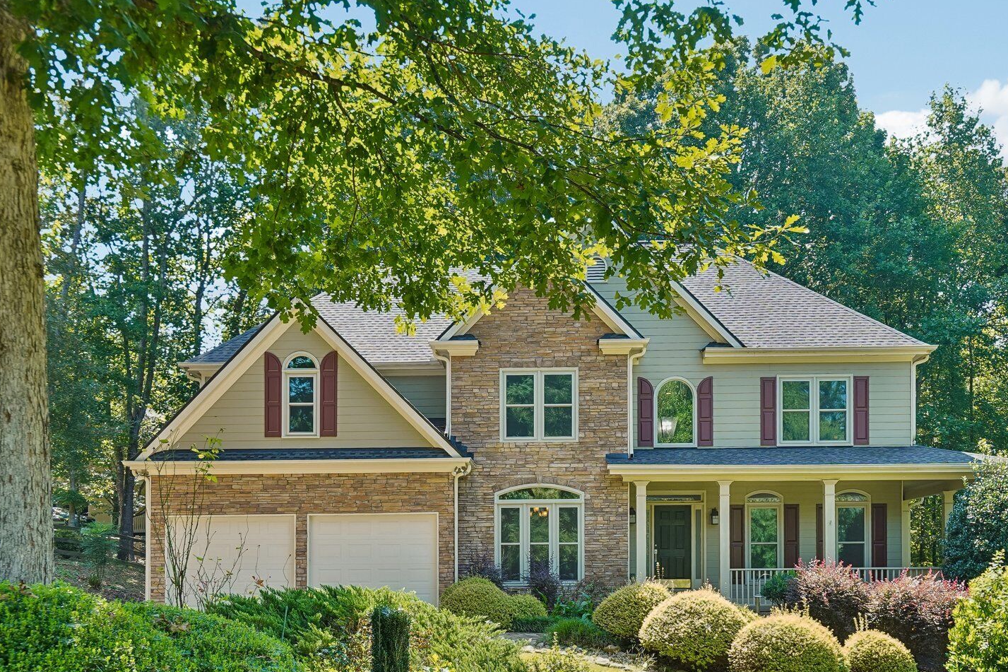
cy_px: 479
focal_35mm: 33
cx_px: 532
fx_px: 924
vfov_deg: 39.2
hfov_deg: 57.2
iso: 320
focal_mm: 23
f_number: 6.3
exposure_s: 1/80
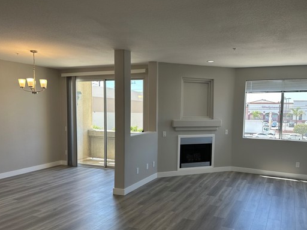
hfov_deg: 59.7
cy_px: 135
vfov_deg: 46.6
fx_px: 266
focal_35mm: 30
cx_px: 177
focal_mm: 6.86
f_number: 1.78
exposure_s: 1/301
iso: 80
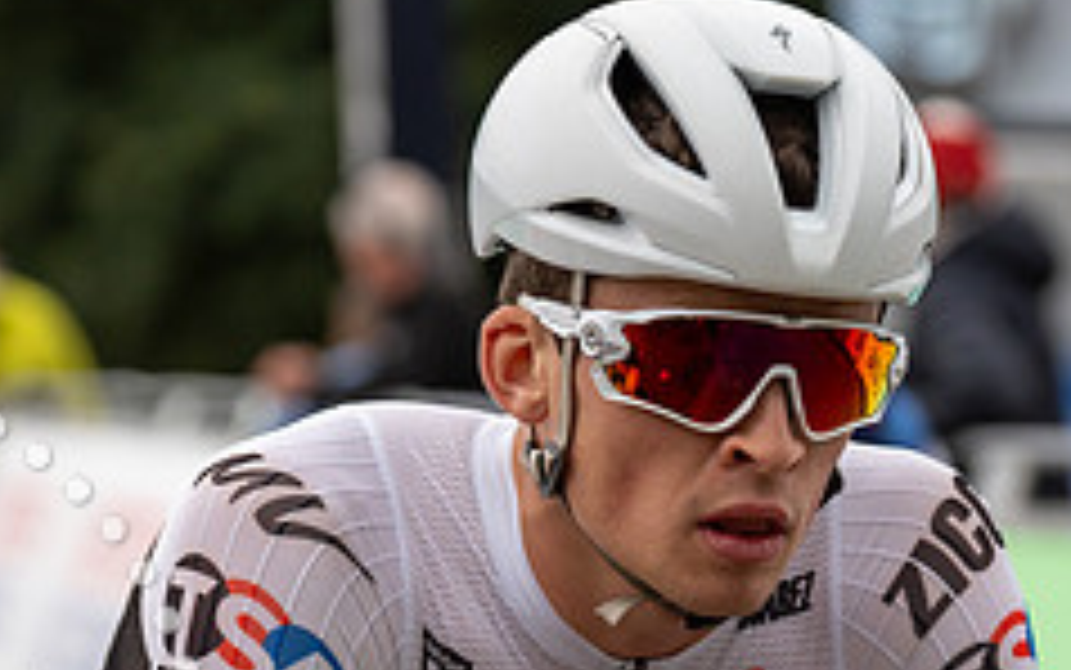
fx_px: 6249
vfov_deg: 6.1
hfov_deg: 9.8
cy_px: 551
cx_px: 490
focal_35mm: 214
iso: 640
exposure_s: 1/1000
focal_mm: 86
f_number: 3.5
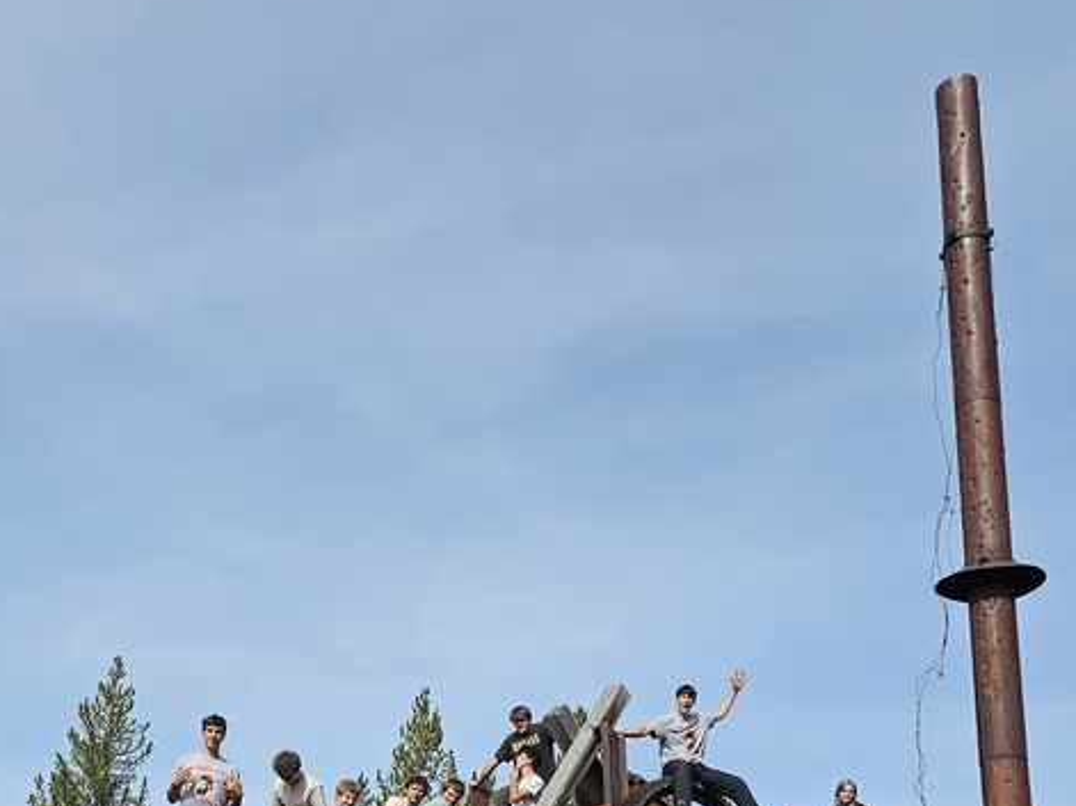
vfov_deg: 27.2
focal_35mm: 50
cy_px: 840
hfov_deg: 37.3
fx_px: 1554
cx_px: 281
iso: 10
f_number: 1.7
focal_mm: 6.3
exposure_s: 1/897
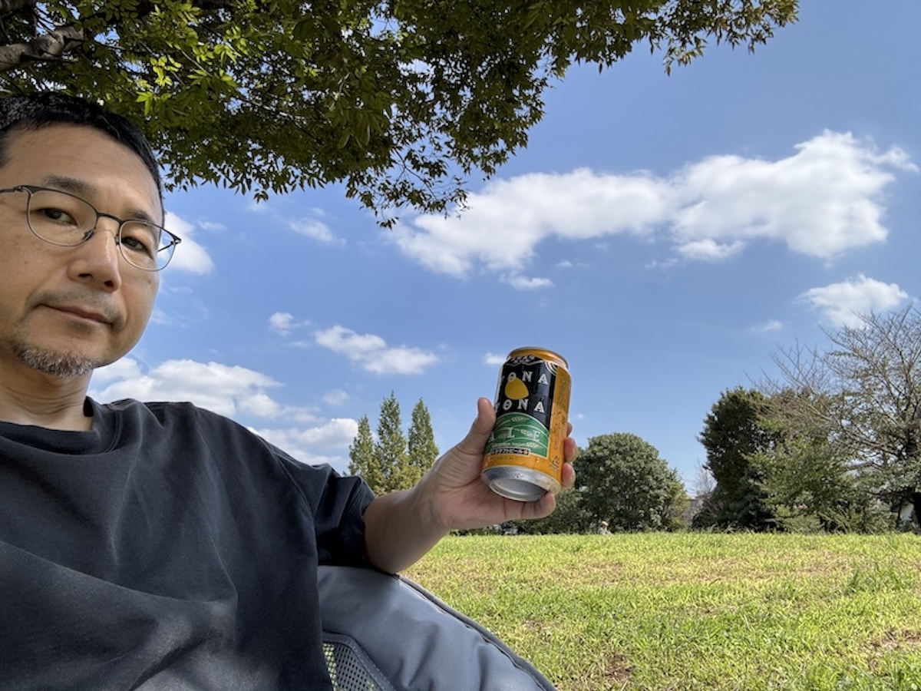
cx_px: 460
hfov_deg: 73.9
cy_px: 346
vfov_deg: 58.9
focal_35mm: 23
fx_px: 612
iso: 25
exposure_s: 1/1058
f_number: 1.9
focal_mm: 2.69
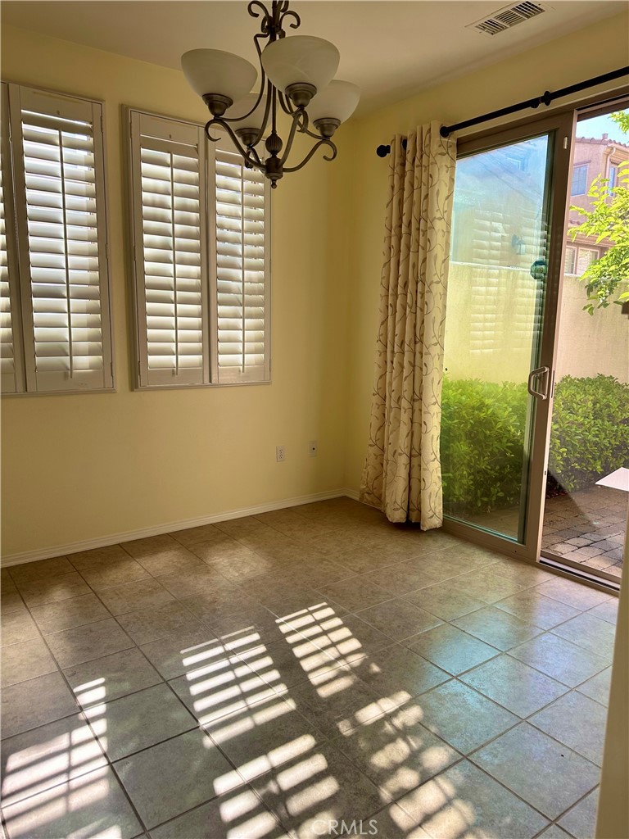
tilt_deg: -7.9
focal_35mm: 24
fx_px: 581
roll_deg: -0.7
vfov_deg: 71.6
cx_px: 314
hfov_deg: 56.8
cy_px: 420
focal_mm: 6.86
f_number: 1.78
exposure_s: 1/435
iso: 80
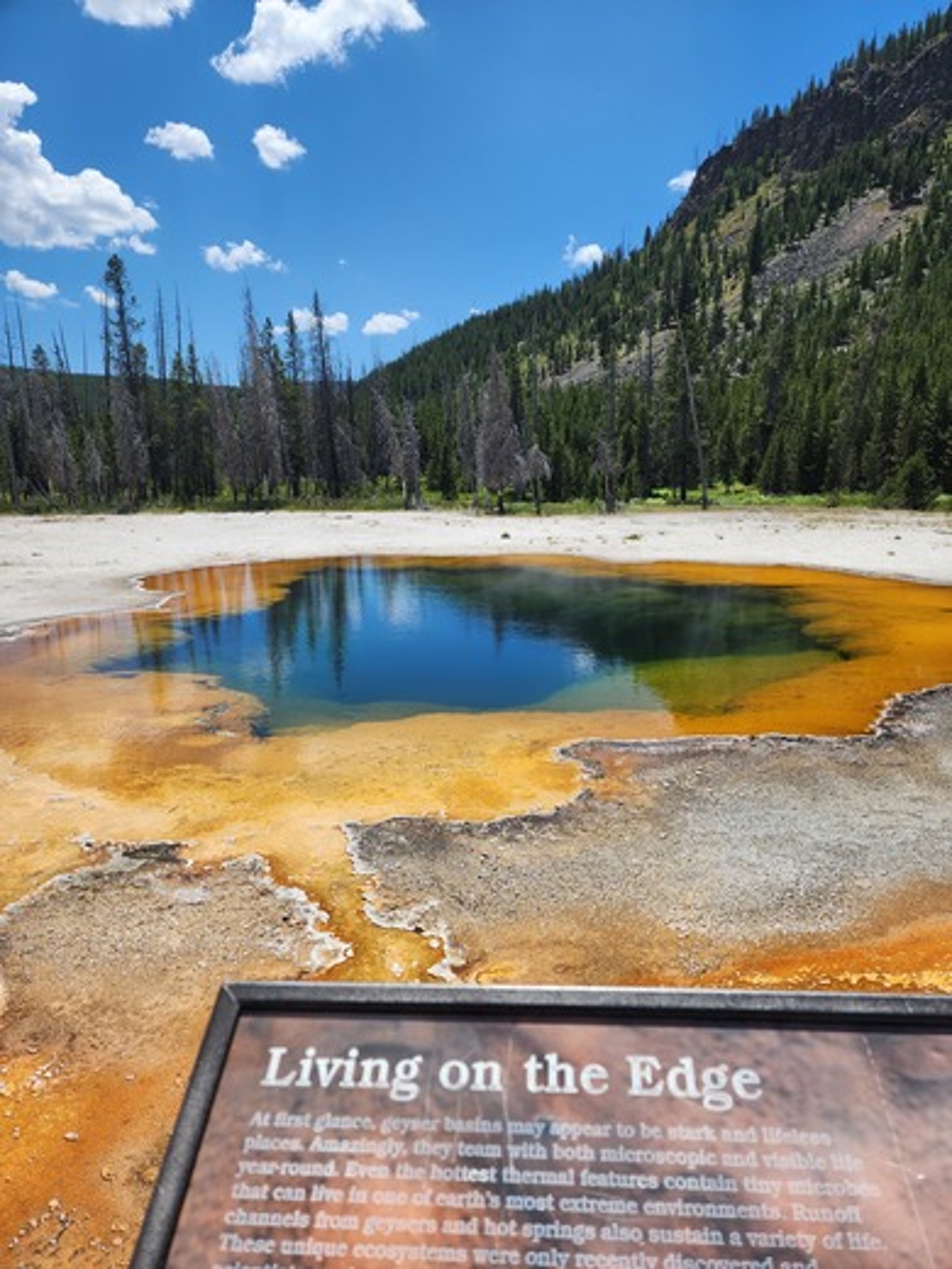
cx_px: 476
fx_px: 843
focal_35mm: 23
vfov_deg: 73.9
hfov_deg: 58.9
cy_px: 634
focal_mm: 6.4
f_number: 1.8
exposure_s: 1/1422
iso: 12
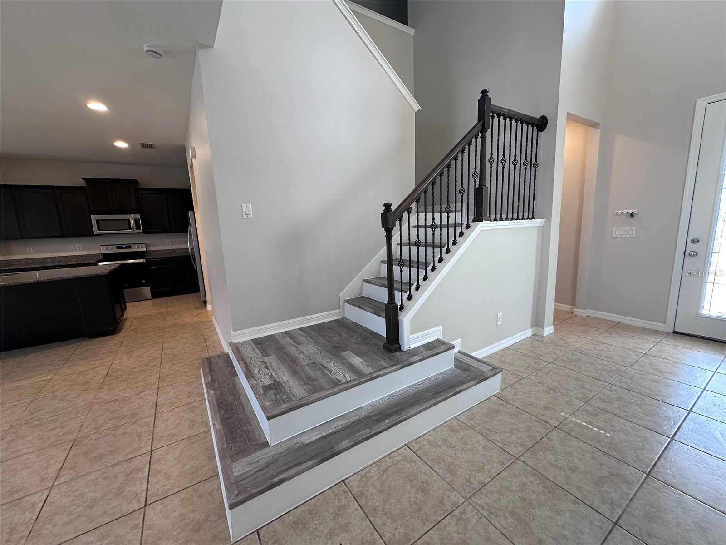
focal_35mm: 14
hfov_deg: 102.1
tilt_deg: -9.5
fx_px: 294
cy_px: 272
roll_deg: +2.4
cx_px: 363
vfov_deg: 85.7
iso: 160
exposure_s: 1/120
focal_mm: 2.22
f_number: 2.2
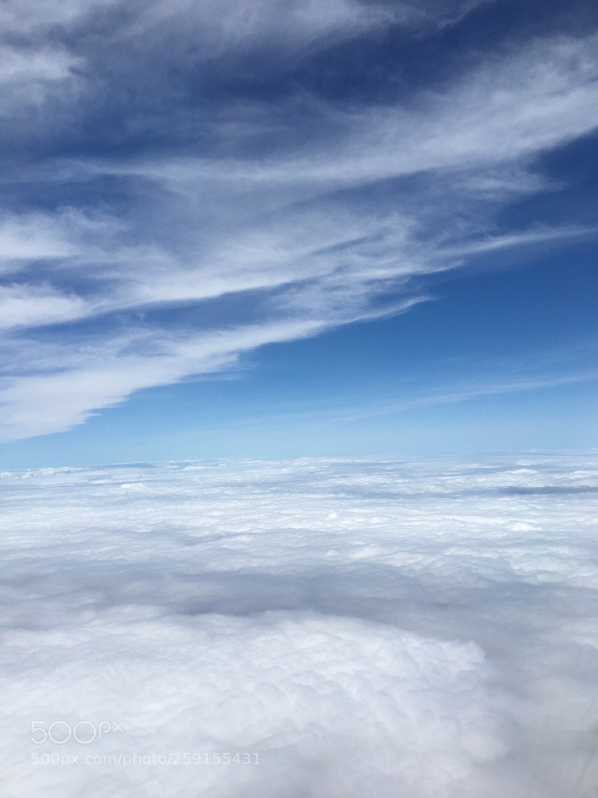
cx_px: 299
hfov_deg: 48.2
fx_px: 668
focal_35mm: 29
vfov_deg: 61.7
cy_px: 399
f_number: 2.2
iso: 25
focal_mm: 4.15
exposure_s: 1/5495
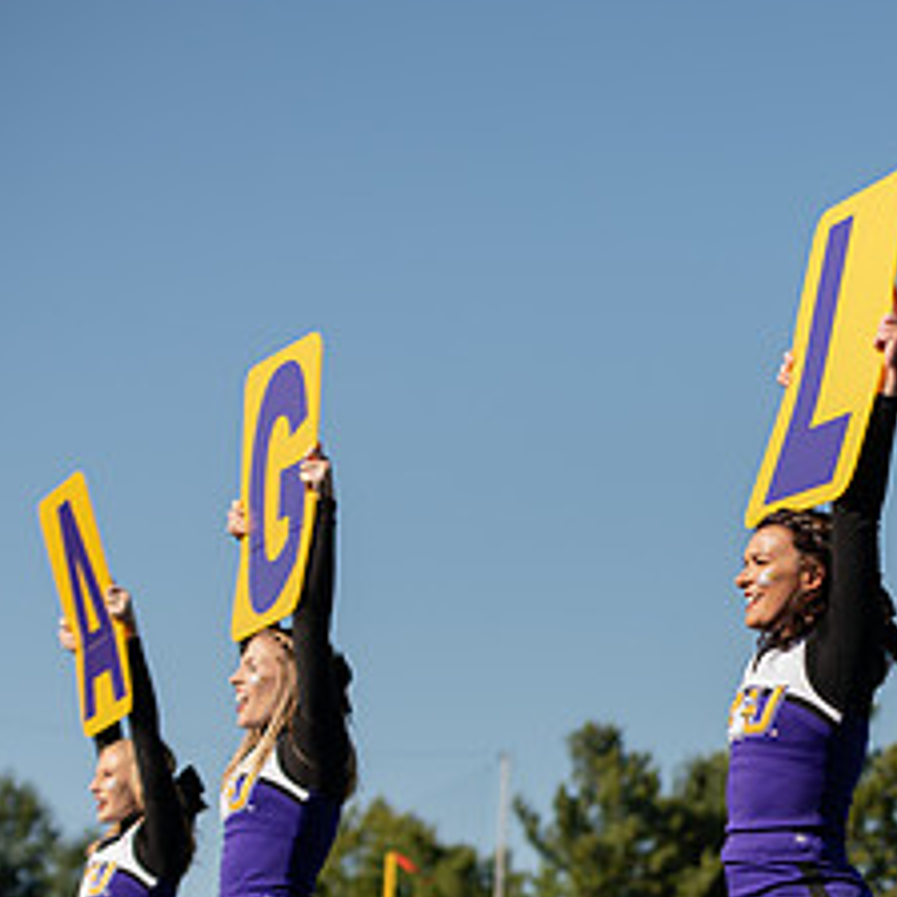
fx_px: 4515
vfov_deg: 11.3
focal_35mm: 154
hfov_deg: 11.2
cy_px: 683
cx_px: 925
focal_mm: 70
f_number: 4
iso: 160
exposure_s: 1/2000
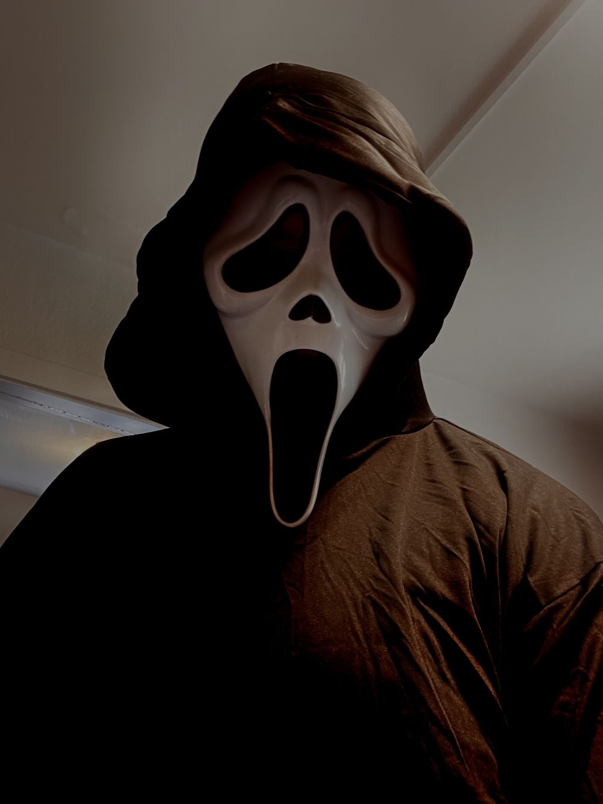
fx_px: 697
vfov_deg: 60.0
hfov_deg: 46.8
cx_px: 302
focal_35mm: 30
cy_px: 402
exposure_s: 1/48
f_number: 2.2
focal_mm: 2.71
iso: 400
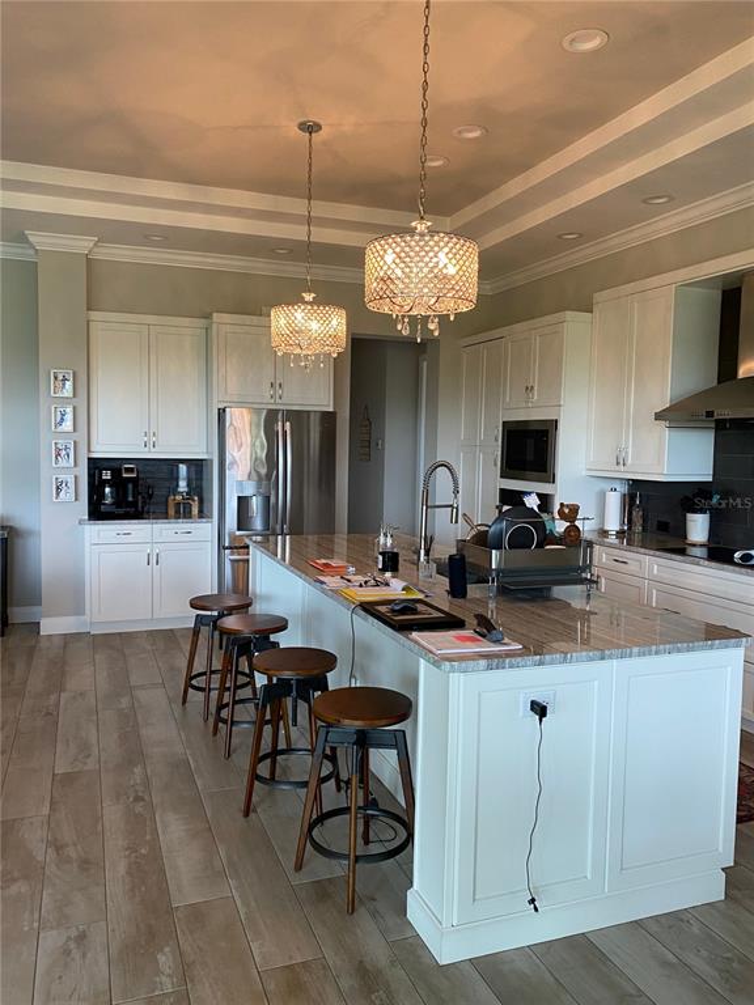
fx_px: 755
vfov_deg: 67.3
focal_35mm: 26
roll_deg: -1.2
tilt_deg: -3.4
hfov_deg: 53.1
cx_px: 377
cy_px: 502
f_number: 1.8
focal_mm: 4.25
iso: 125
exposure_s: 1/60
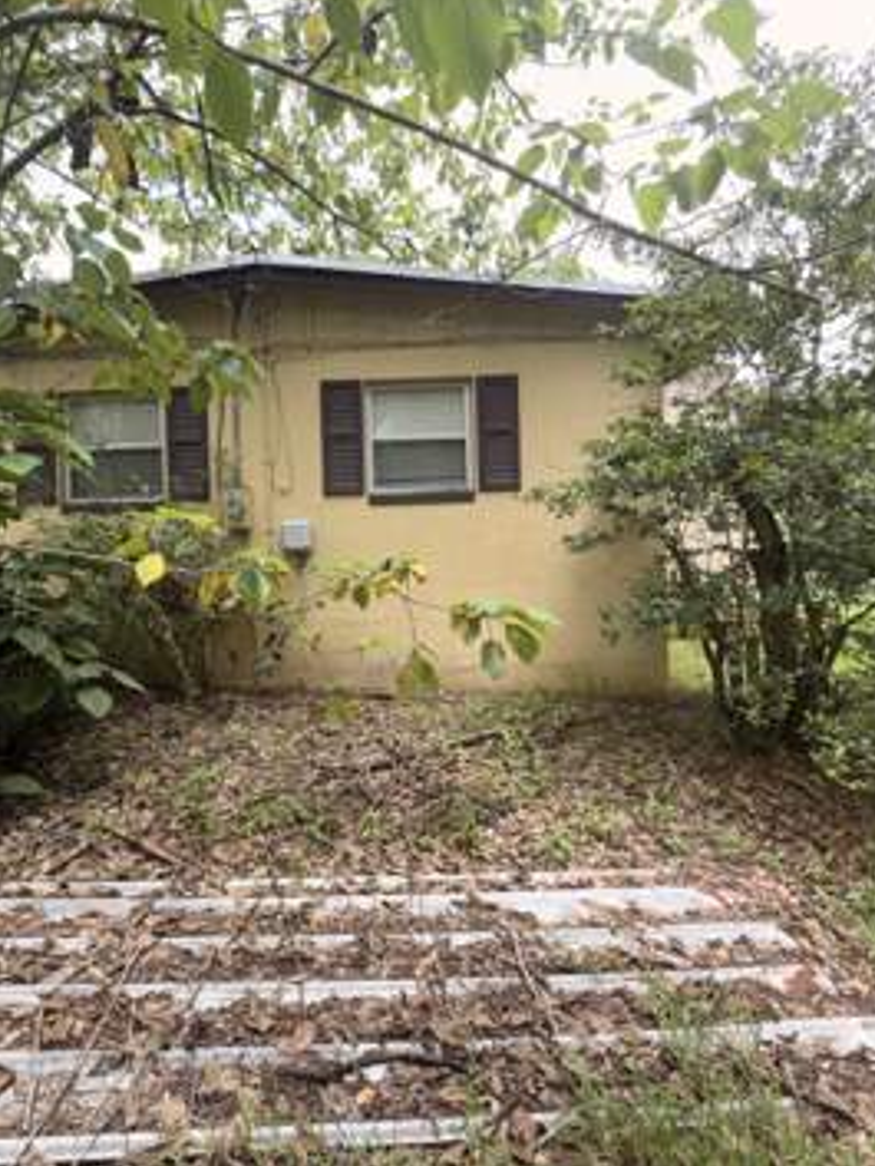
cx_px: 360
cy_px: 583
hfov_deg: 68.2
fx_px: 640
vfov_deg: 84.6
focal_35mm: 19
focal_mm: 2.22
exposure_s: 1/122
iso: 16
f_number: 2.2
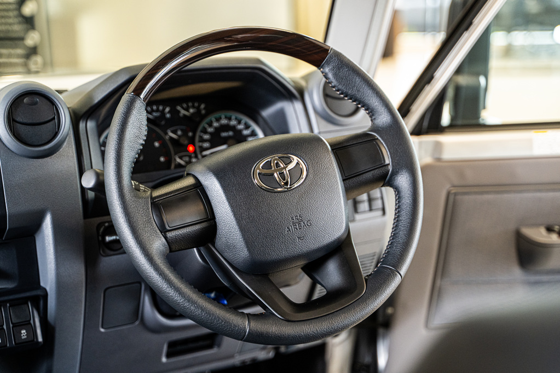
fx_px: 871
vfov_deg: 24.2
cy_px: 186
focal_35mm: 56
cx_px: 280
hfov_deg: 35.6
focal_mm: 56
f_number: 2.8
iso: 1600
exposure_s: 1/125
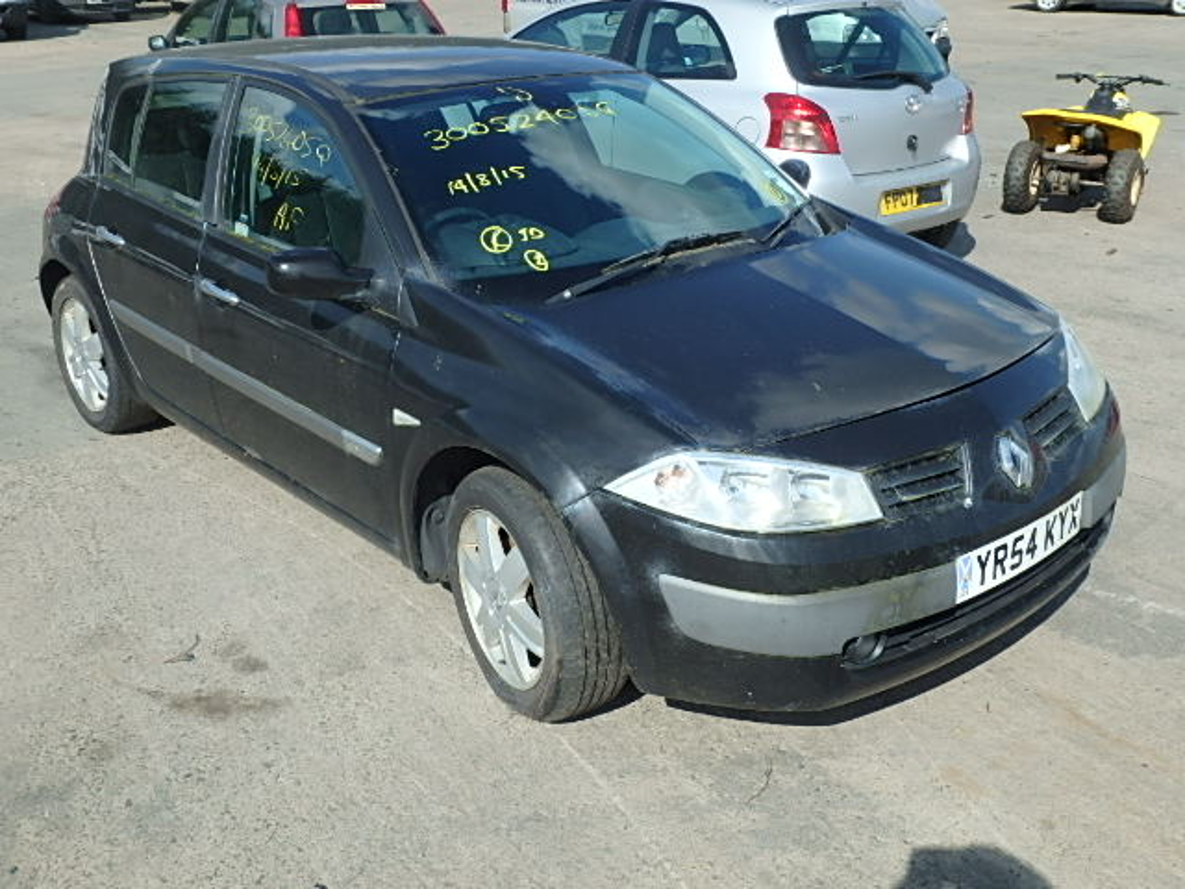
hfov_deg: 51.4
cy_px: 444
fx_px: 1232
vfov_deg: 39.7
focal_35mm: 36
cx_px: 592
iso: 125
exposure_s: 1/500
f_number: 5
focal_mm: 6.4
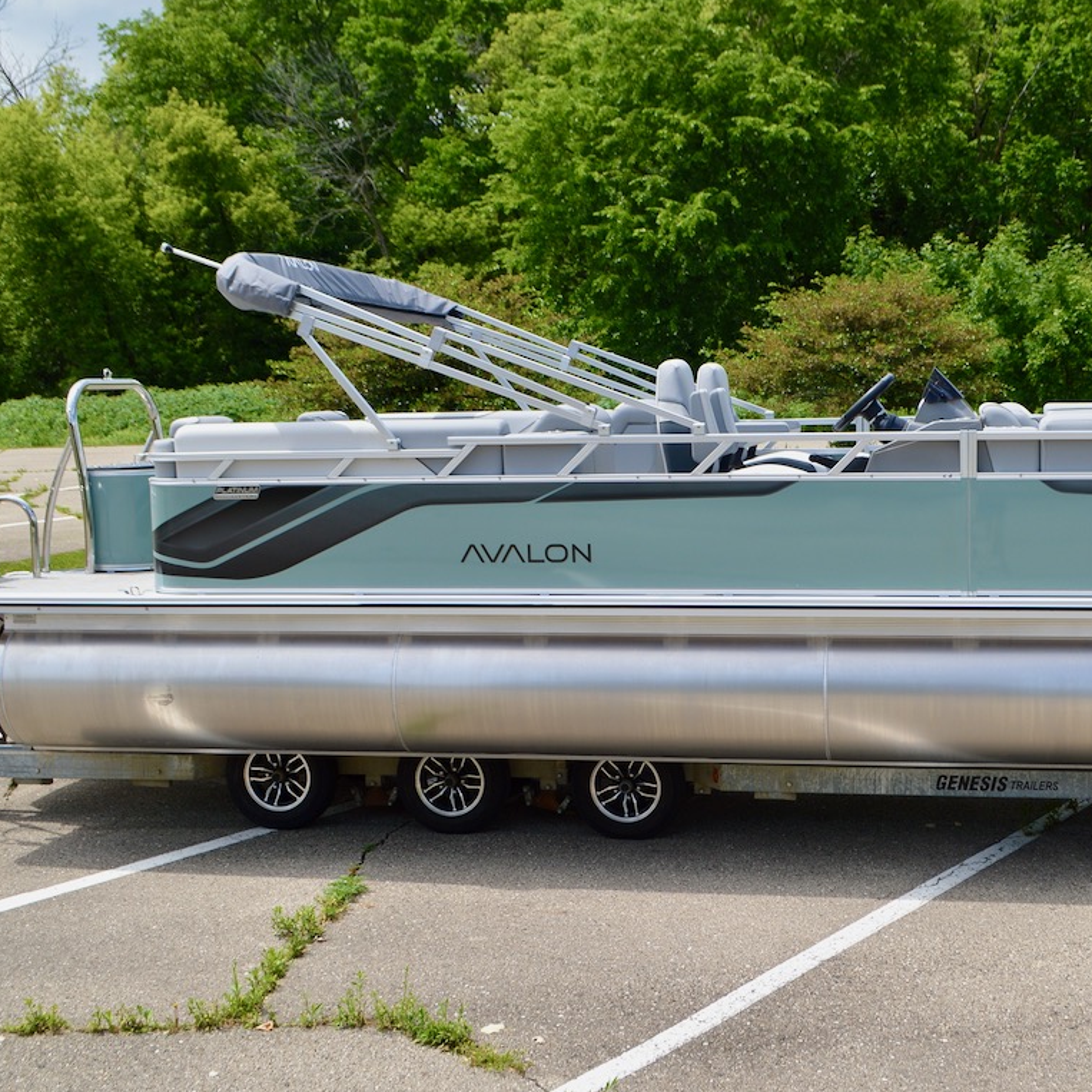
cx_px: 724
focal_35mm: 47
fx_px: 1677
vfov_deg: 36.1
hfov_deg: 35.7
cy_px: 537
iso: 100
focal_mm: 22
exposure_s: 1/250
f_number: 8
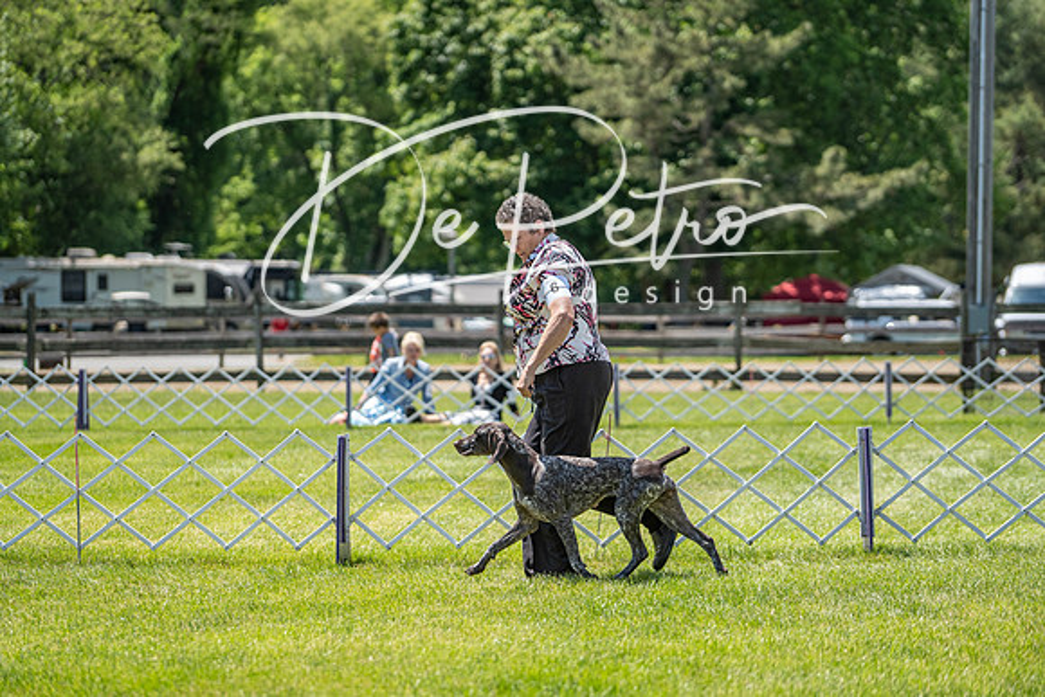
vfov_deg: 9.2
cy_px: 348
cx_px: 522
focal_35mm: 150
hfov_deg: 13.7
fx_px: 4355
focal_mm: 150
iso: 1000
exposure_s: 1/3200
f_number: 4
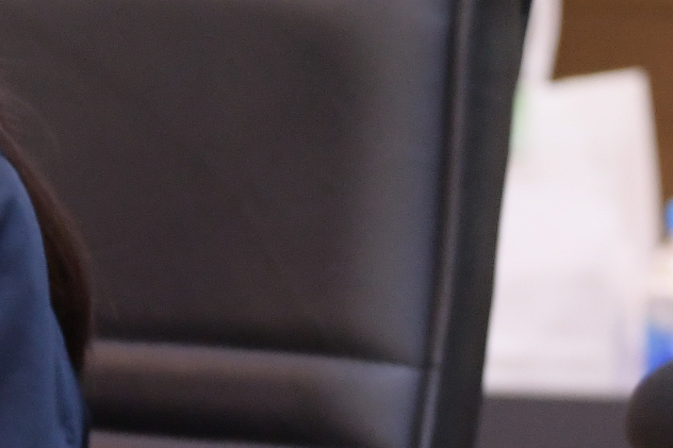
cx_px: 586
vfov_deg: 1.8
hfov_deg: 2.6
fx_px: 14652
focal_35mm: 784
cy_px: 114
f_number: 2.8
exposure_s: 1/100
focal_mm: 120
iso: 1250
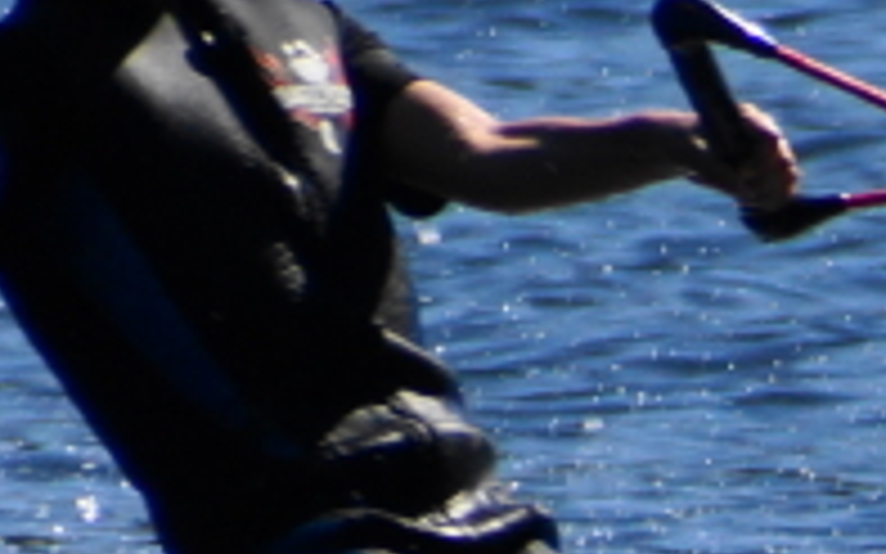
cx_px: 1399
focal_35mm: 1936
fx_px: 46734
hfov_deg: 1.1
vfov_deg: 0.7
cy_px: 392
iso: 160
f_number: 6.3
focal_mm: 250
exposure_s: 1/400
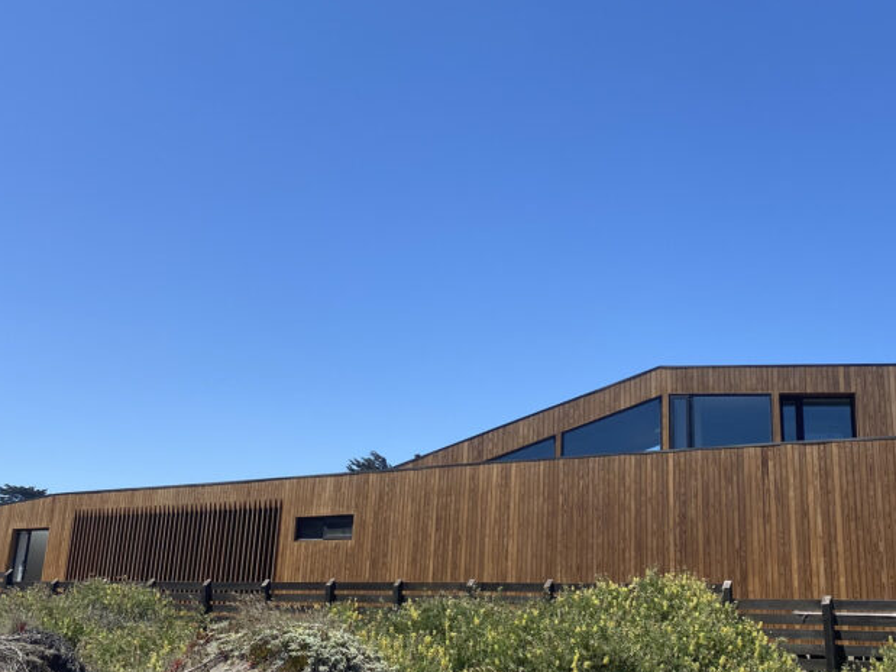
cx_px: 560
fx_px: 1113
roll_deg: -3.0
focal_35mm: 43
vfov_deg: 33.5
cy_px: 285
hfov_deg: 43.5
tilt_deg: +13.3
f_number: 1.8
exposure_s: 1/2358
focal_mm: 4.25
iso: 32
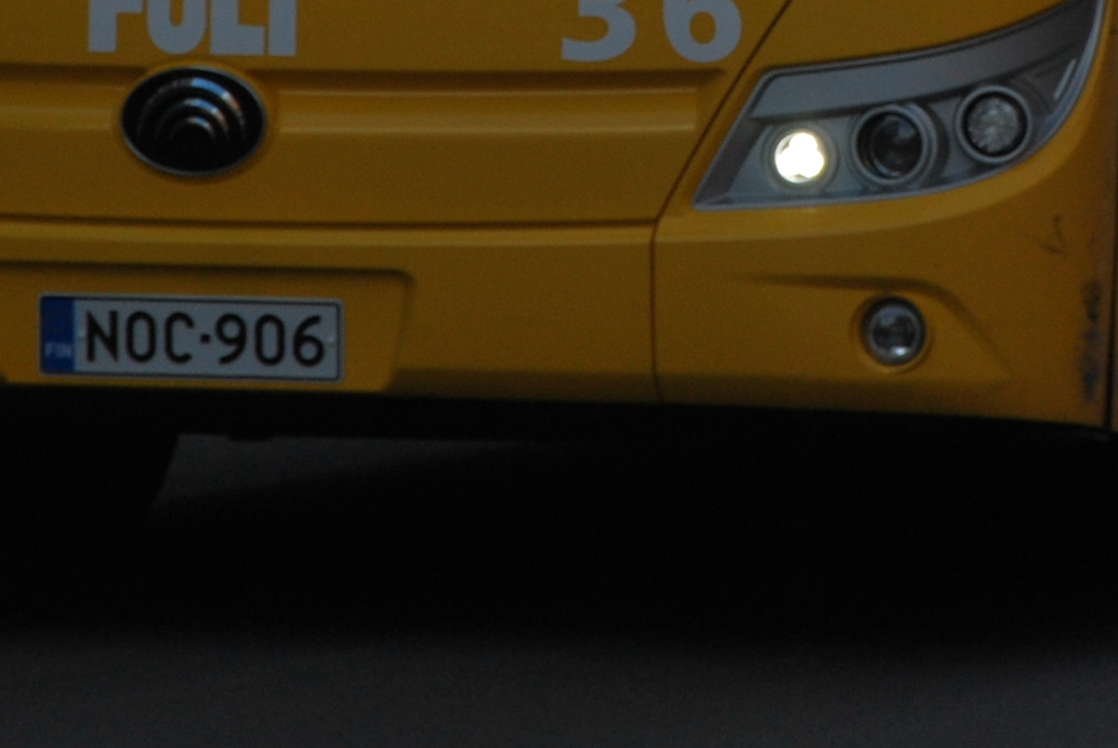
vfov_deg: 2.3
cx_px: 866
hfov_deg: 3.5
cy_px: -317
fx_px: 18373
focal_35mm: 591
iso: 200
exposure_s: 1/500
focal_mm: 105
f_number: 5.6
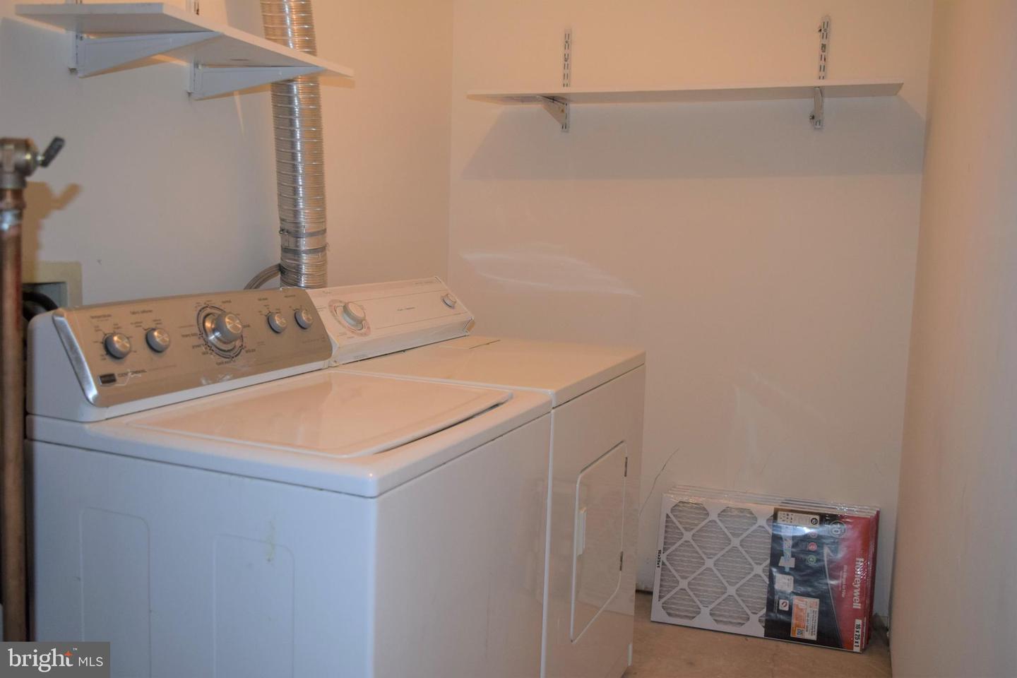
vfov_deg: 38.4
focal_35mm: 34
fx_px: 975
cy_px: 339
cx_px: 508
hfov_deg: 55.1
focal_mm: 23
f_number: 4.5
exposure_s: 1/80
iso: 800
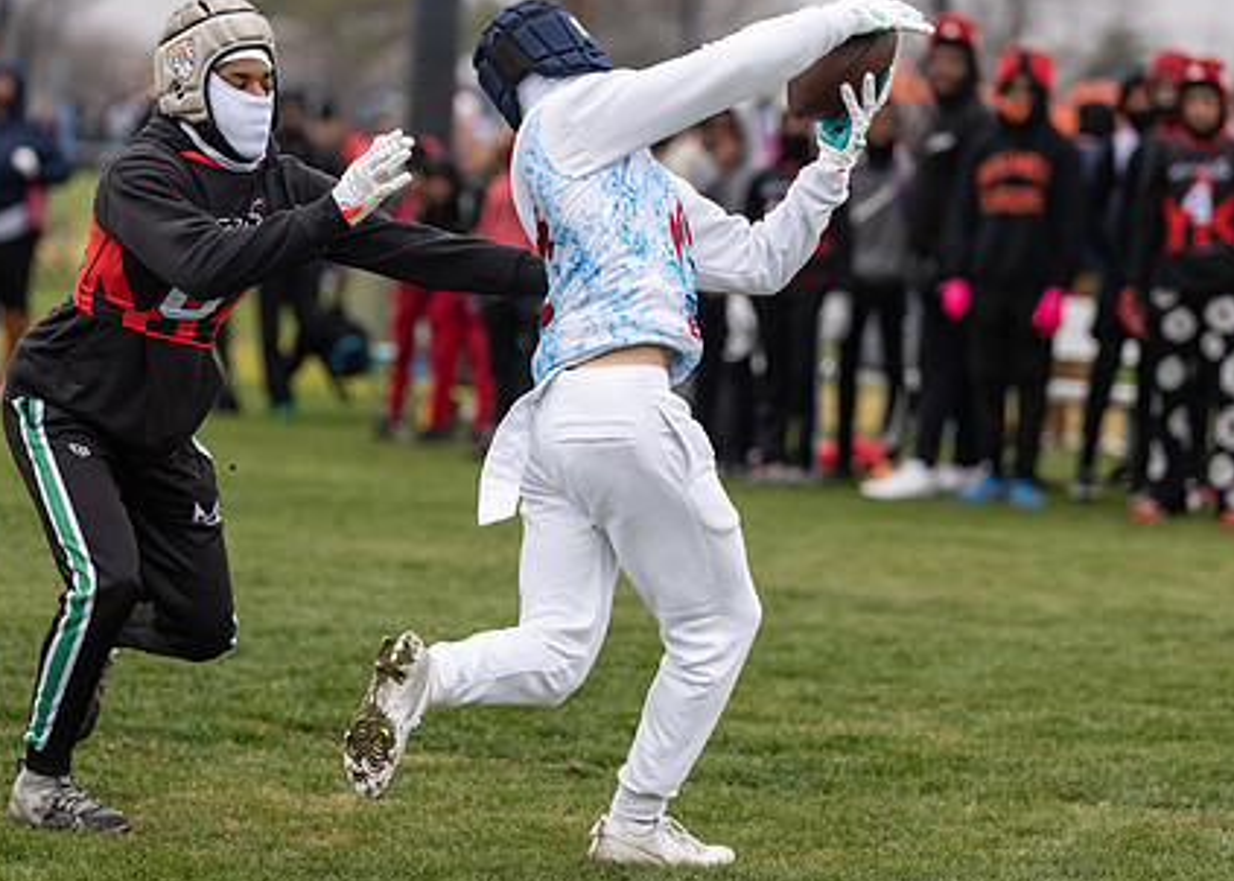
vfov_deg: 7.1
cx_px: 572
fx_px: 7148
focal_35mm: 204
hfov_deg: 9.9
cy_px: 335
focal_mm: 142
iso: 1250
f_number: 2.8
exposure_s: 1/1600
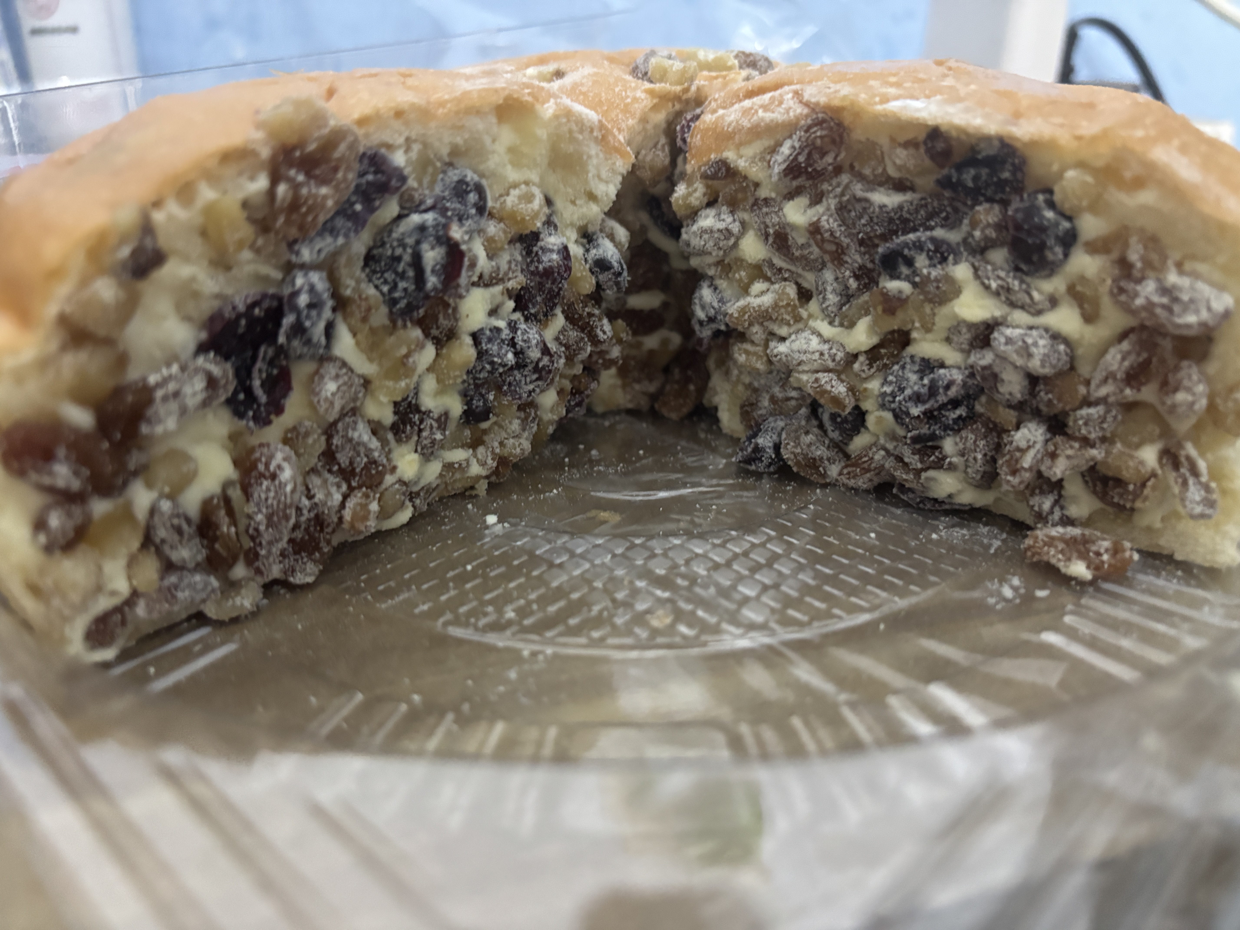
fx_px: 931
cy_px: 465
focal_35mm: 26
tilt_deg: -24.4
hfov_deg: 67.3
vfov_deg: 53.1
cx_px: 620
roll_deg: -1.9
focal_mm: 5.96
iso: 1000
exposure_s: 1/25
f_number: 1.6
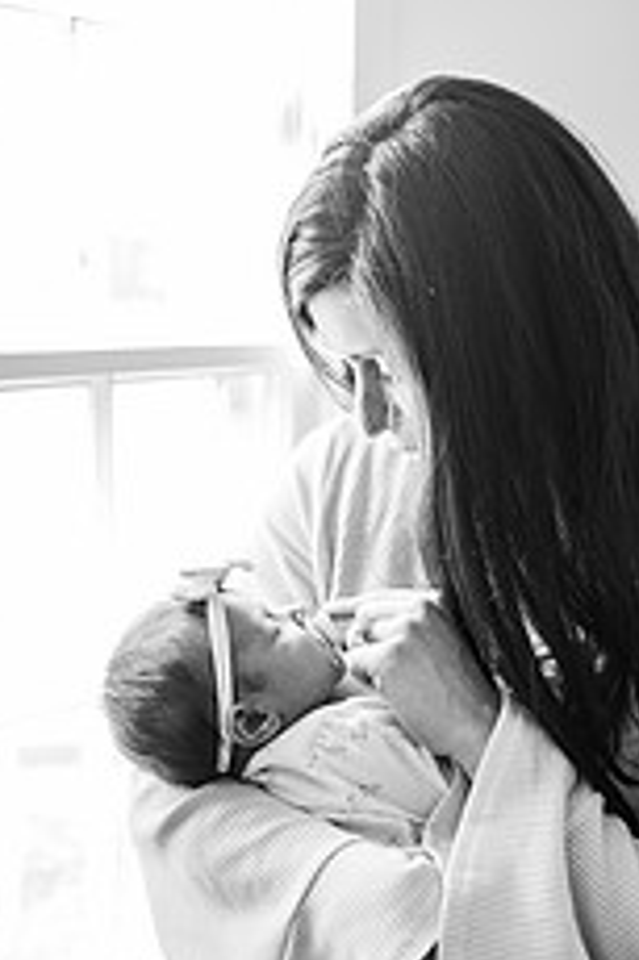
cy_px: 484
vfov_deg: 41.9
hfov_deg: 28.5
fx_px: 1253
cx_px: 397
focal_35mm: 47
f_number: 1.8
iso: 640
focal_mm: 24
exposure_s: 1/500
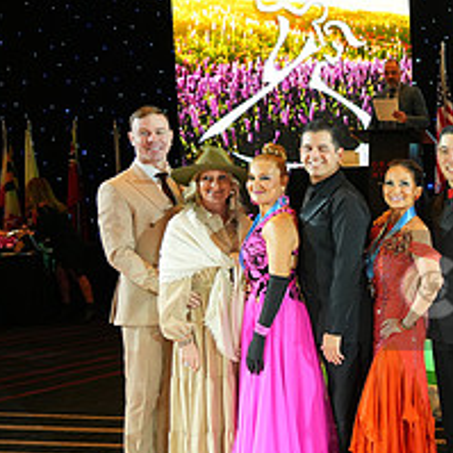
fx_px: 1066
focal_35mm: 72
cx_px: 631
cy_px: 290
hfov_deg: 21.1
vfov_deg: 23.9
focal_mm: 29
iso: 1600
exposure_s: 1/250
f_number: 4.5
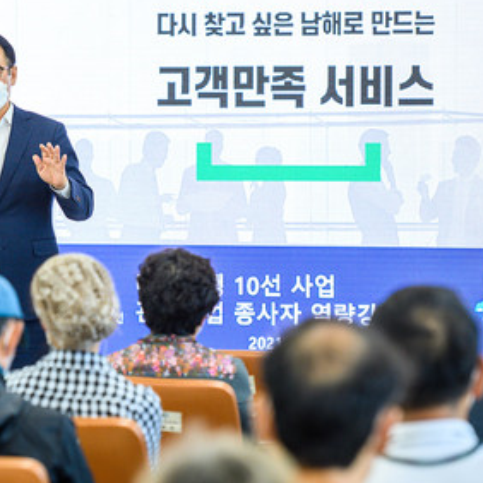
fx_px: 3868
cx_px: 86
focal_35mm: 245
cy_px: 170
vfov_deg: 7.1
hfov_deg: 7.1
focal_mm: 140
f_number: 4
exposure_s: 1/200
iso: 800
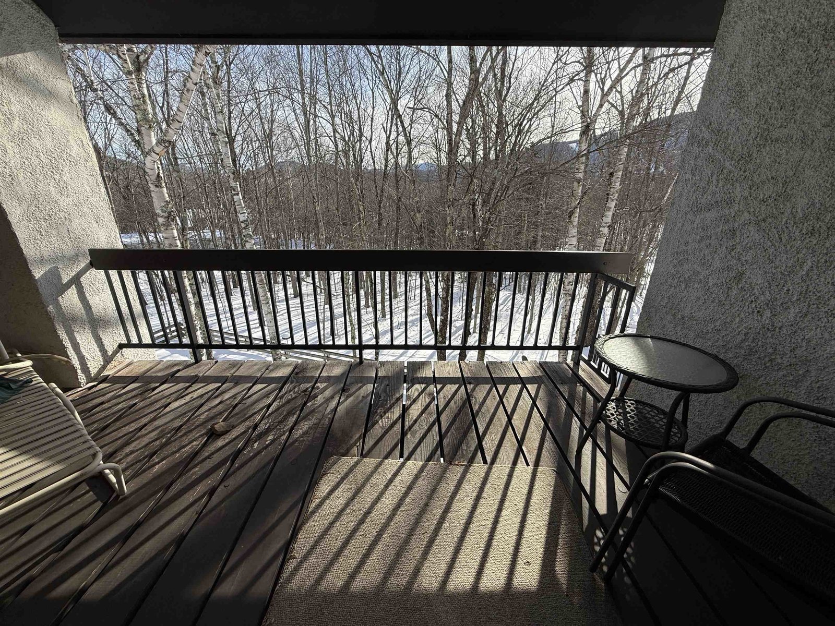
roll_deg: -0.6
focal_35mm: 14
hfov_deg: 102.1
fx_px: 338
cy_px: 313
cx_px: 418
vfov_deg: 85.7
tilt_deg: -21.0
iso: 50
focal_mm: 2.22
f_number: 2.2
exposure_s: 1/1068
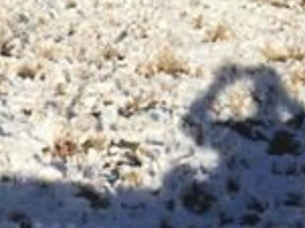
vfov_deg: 11.4
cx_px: -87
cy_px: -135
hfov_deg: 15.3
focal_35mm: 123
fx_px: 1083
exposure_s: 1/3049
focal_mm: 4.15
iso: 32
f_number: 2.2
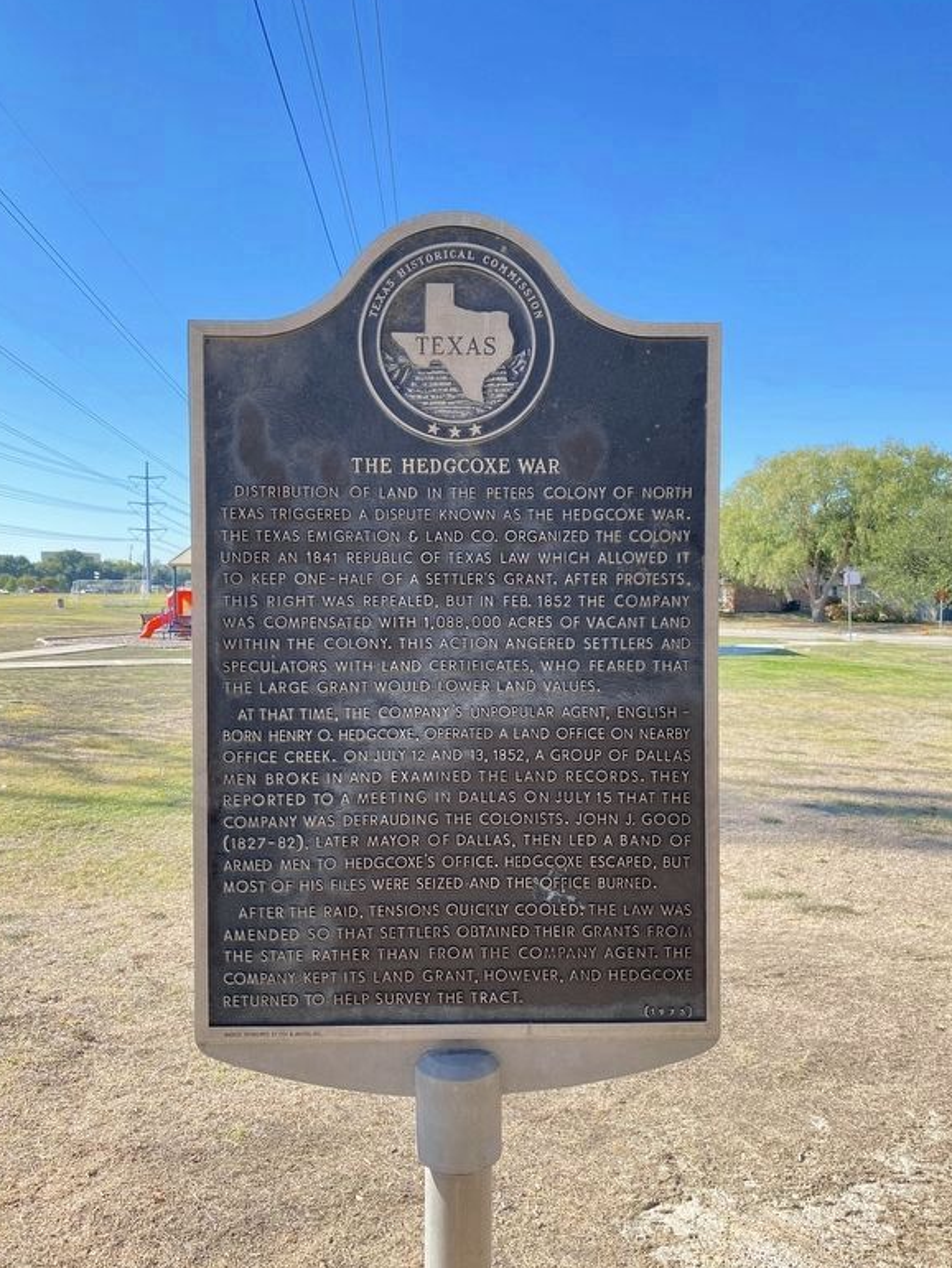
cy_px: 636
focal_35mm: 27
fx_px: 990
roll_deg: +0.6
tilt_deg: -2.3
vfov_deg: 65.3
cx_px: 474
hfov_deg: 51.4
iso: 32
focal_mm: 4.25
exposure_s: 1/502
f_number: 1.8
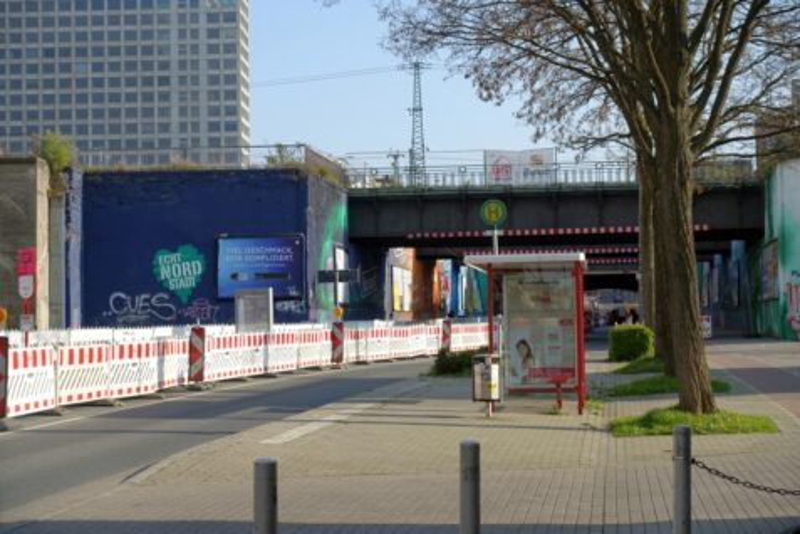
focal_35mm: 70
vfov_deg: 19.5
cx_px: 400
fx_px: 1555
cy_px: 267
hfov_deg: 28.8
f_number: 5.6
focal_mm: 25.7
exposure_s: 1/320
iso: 125
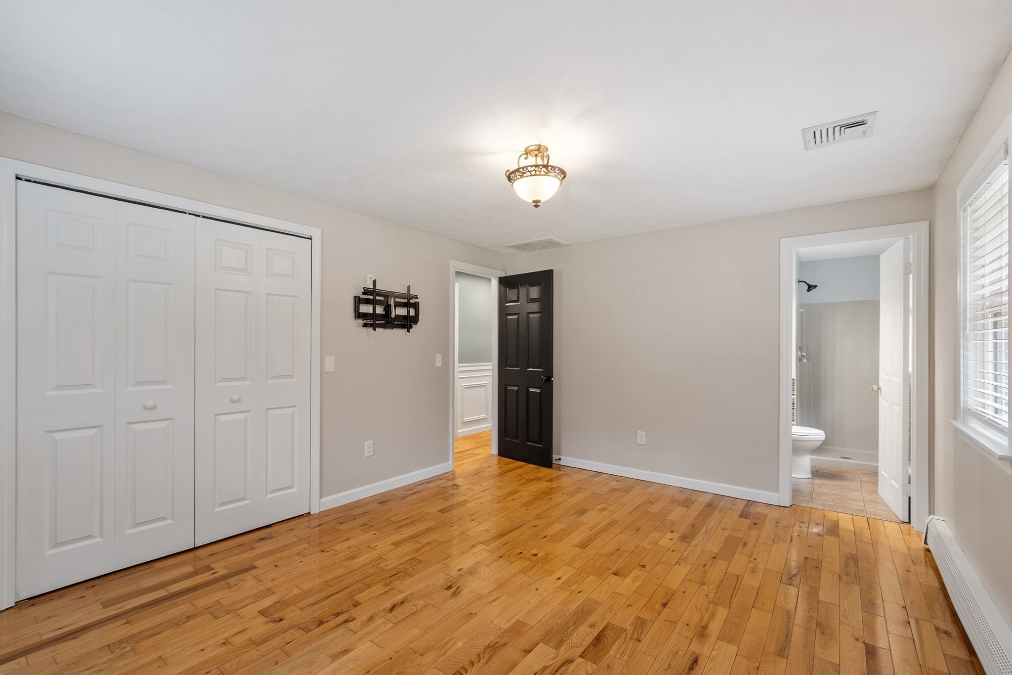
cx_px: 506
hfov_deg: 100.4
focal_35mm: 15
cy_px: 338
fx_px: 422
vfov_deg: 77.3
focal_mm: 10
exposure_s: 2
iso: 320
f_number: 8
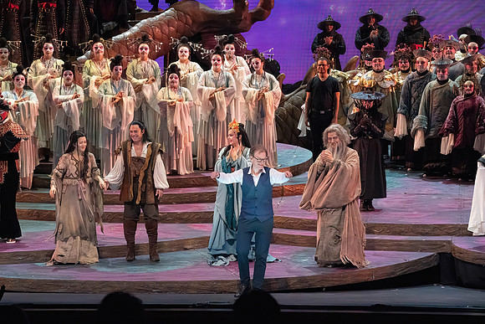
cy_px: 162
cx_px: 242
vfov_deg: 8.9
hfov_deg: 13.3
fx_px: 2075
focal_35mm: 154
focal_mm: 154
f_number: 10
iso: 20000
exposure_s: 1/1000
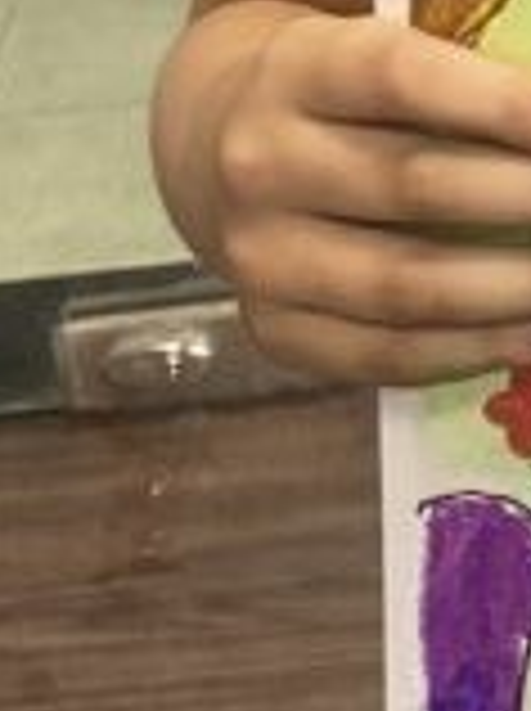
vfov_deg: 10.8
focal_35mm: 165
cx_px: 1170
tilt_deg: -8.7
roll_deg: +1.8
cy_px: -783
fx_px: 3384
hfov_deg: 8.4
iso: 80
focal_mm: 4.25
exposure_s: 1/100
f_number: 1.8
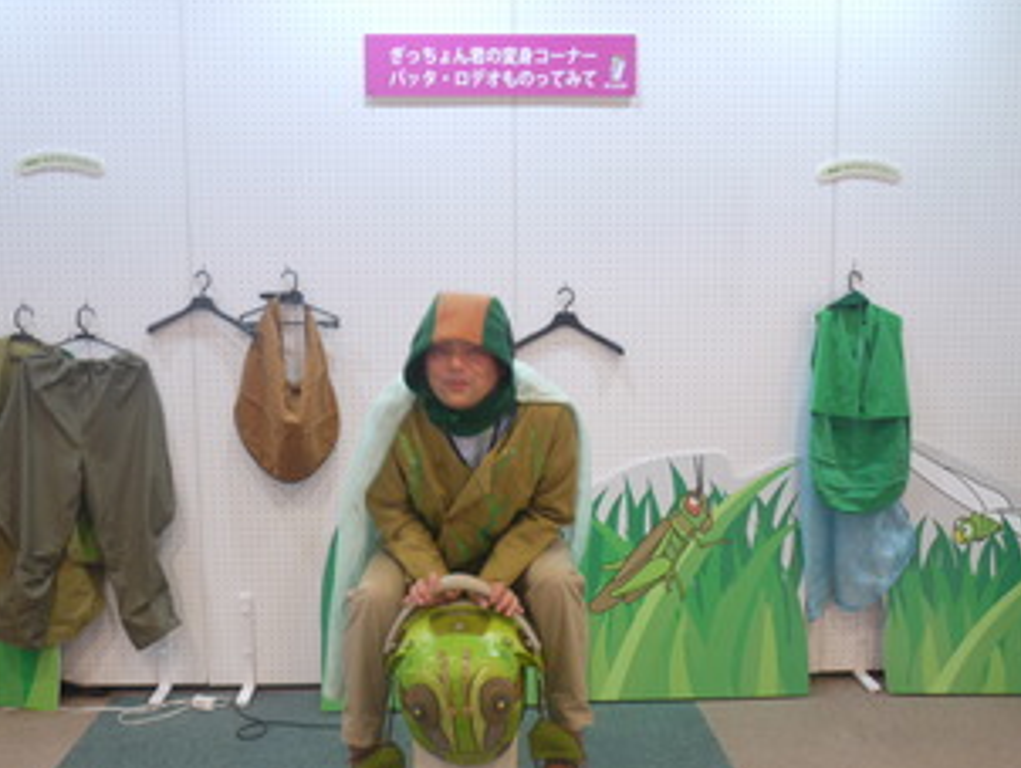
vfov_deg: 32.1
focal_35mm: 45
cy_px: 487
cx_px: 510
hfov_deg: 42.0
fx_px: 1328
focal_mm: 17
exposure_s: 1/13
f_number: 3.8
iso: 400
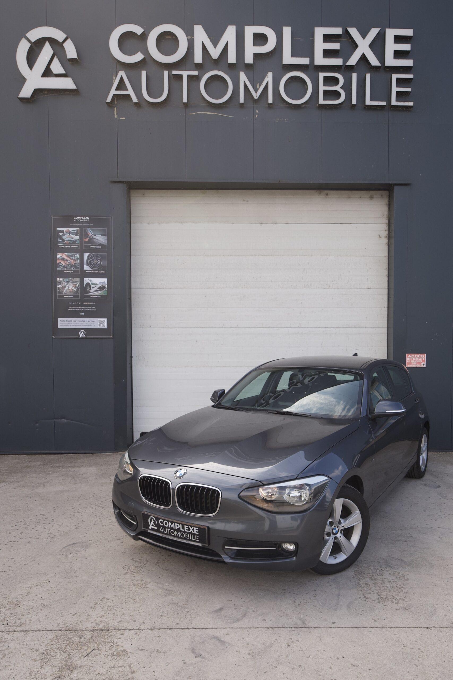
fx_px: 255
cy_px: 340
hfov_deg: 83.3
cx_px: 226
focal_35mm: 14
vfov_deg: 106.3
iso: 100
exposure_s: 1/250
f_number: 4.5
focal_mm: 9
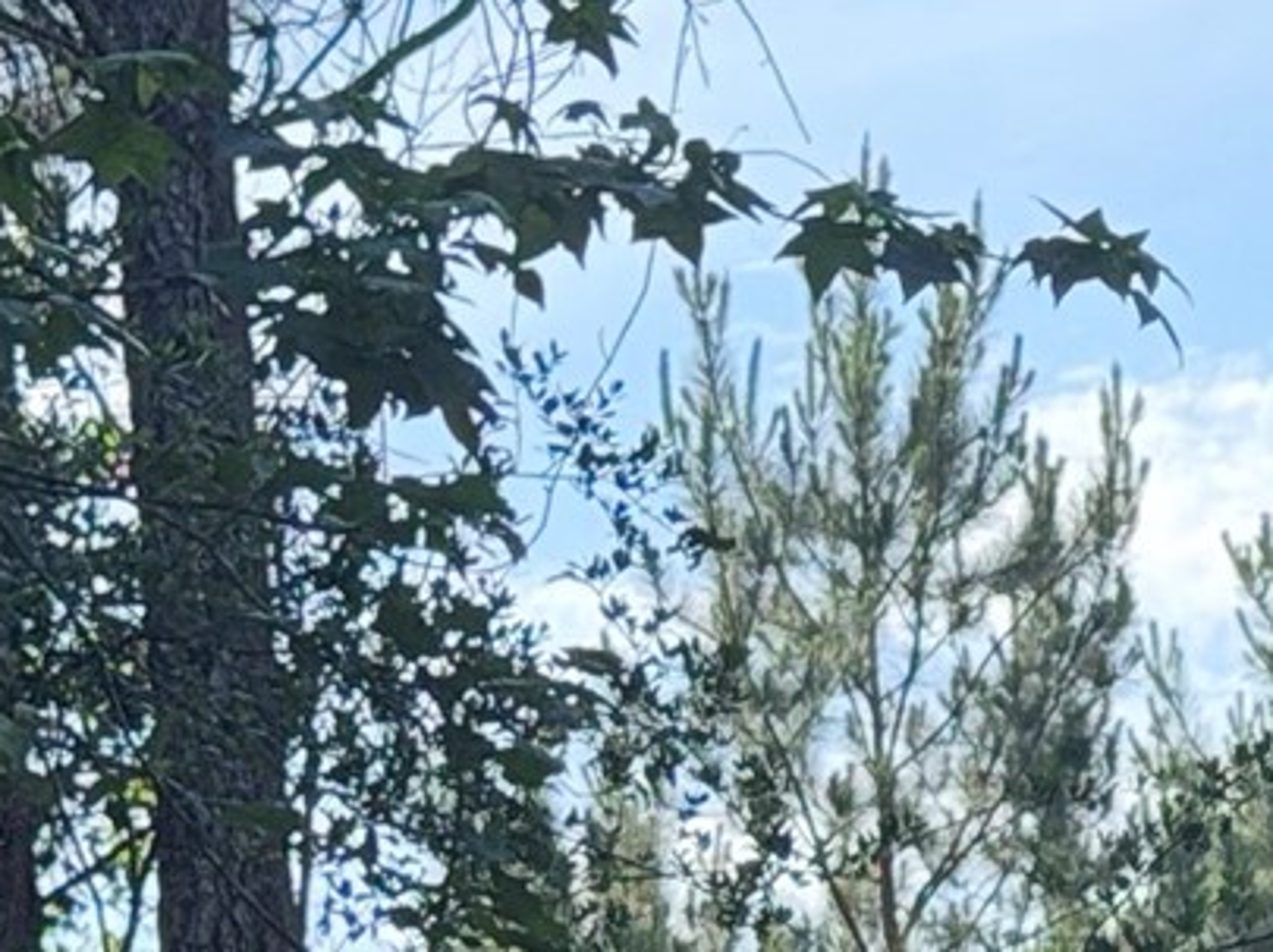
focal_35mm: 243
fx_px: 8928
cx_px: 2609
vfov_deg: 6.1
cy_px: 1276
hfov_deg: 7.8
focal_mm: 6.76
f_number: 1.78
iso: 100
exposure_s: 1/1543
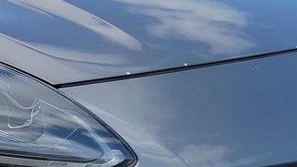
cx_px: -177
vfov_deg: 9.3
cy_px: 115
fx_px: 1024
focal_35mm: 130
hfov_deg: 15.0
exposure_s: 1/569
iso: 50
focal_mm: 6.7
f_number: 1.8
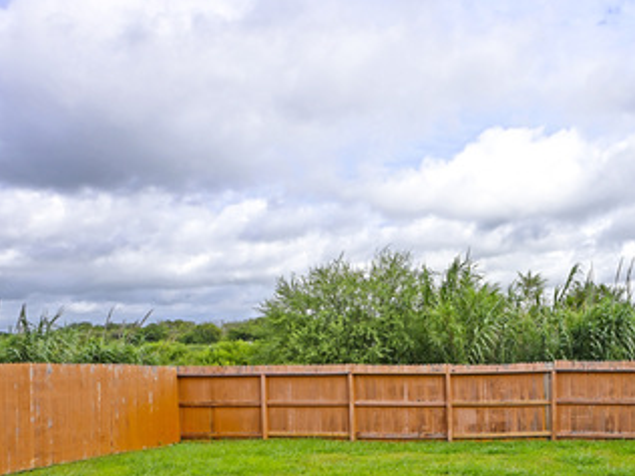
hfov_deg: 49.4
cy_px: 341
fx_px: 642
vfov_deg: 39.9
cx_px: 512
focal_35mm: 35
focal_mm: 12
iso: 64
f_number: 7.1
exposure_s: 1/200
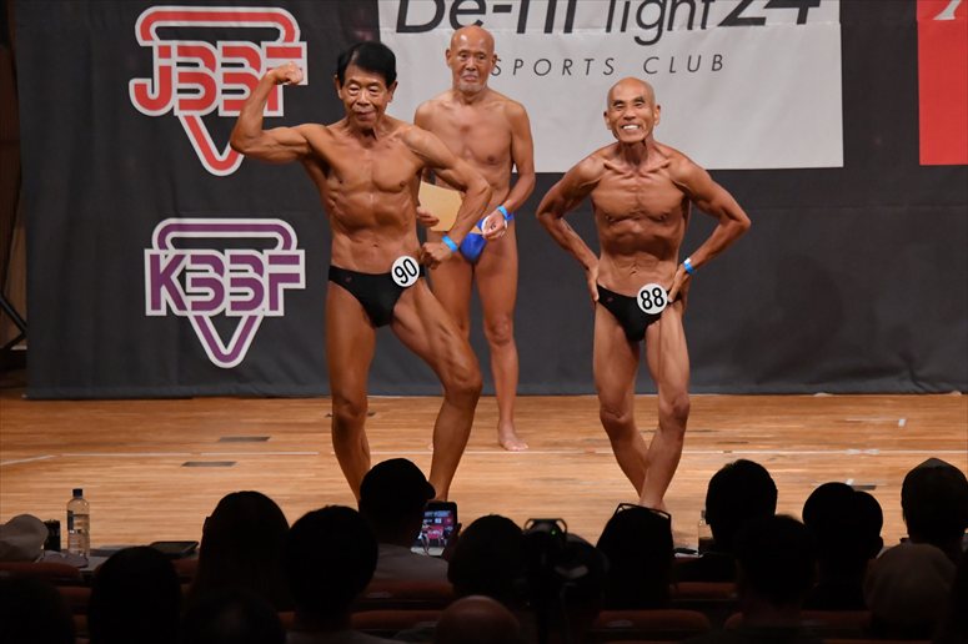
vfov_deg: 6.1
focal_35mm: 225
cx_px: 484
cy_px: 322
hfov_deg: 9.2
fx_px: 6047
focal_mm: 150
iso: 6400
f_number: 5.6
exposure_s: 1/400
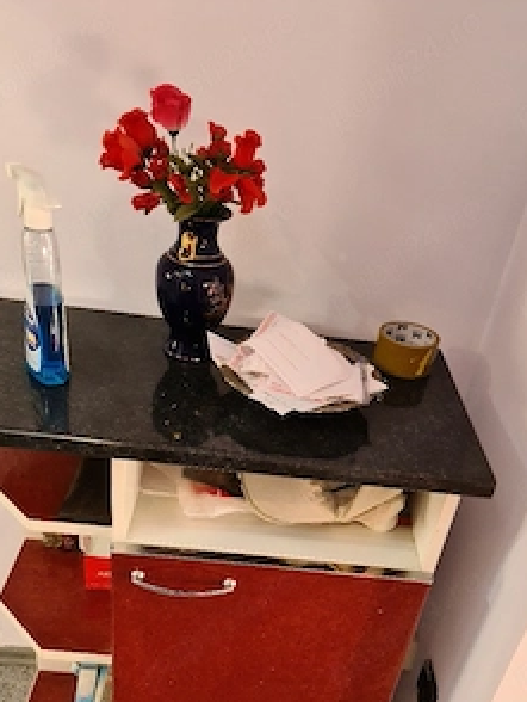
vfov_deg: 52.8
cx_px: 267
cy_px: 470
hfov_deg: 41.8
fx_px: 689
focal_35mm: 34
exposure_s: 1/50
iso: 250
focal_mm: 7
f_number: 1.8
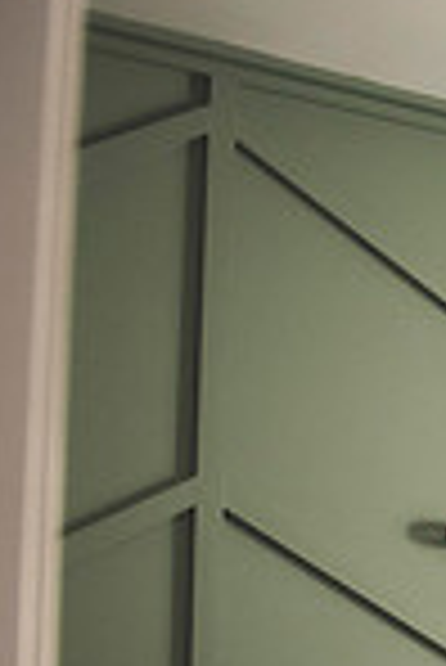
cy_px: 623
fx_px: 1761
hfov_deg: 10.5
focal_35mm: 95
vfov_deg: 20.9
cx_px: 1304
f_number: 2.8
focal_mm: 24
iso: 2000
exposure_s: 1/125
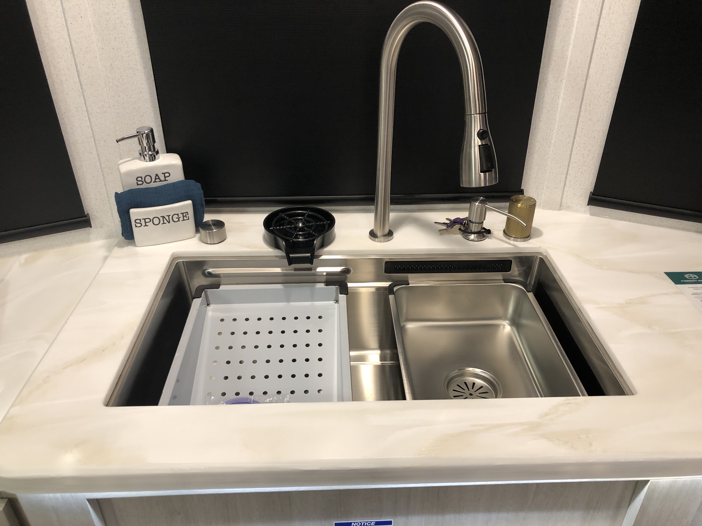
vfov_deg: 49.7
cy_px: 263
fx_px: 568
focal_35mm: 28
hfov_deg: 63.4
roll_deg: -0.9
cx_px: 351
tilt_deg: -34.1
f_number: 1.8
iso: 40
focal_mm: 3.99
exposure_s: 1/15
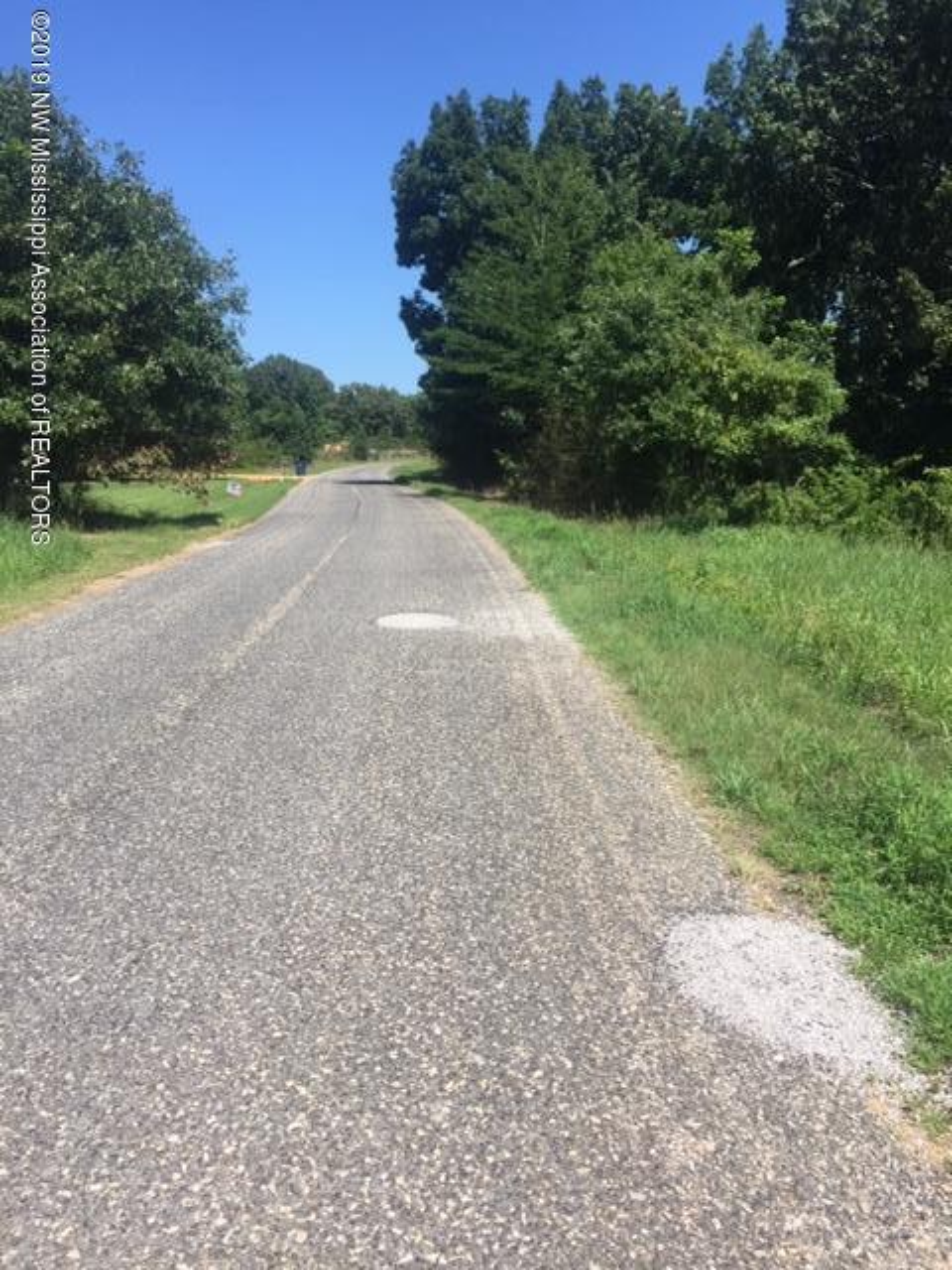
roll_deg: +2.3
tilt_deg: -9.8
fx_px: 1063
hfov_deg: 48.2
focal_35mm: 29
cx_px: 476
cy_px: 635
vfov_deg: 61.7
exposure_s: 1/1582
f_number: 2.2
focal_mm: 4.15
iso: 32
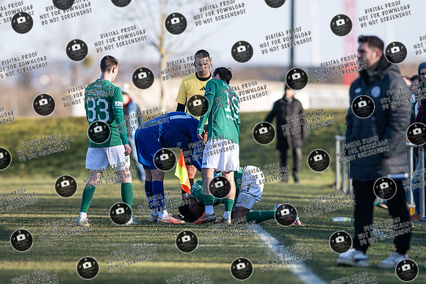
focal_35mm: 516
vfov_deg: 2.7
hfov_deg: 4.0
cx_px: 187
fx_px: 6107
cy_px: 164
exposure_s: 1/1600
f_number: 3.2
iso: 220
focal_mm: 300
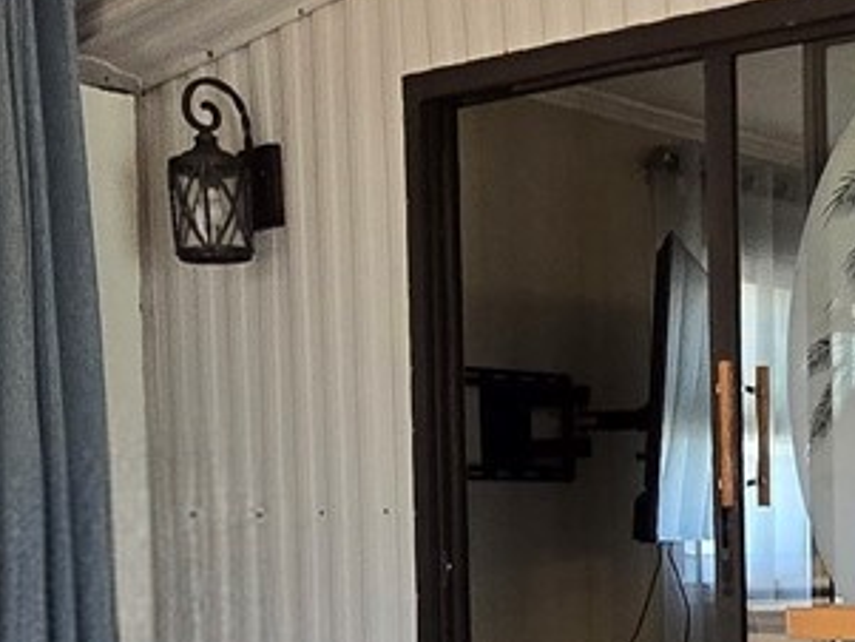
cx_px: 949
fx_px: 1705
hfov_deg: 25.9
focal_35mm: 69
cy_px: 616
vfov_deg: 20.7
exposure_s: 1/359
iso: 250
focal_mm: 2.2
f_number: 2.2
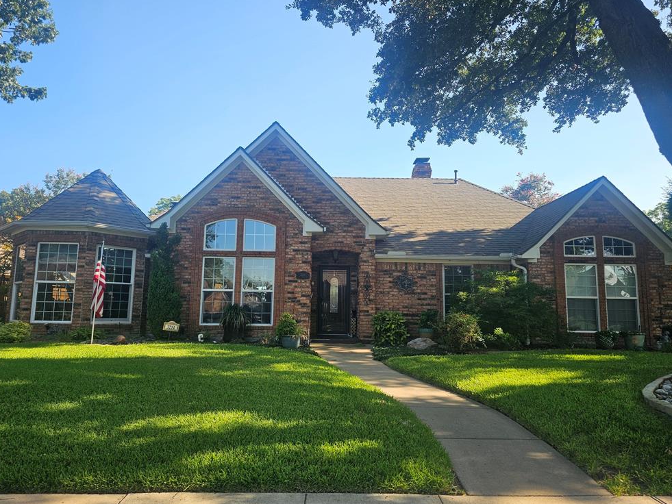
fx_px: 466
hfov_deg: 71.6
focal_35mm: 24
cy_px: 249
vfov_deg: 56.8
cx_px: 323
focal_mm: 6.3
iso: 10
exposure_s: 1/214
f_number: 1.7
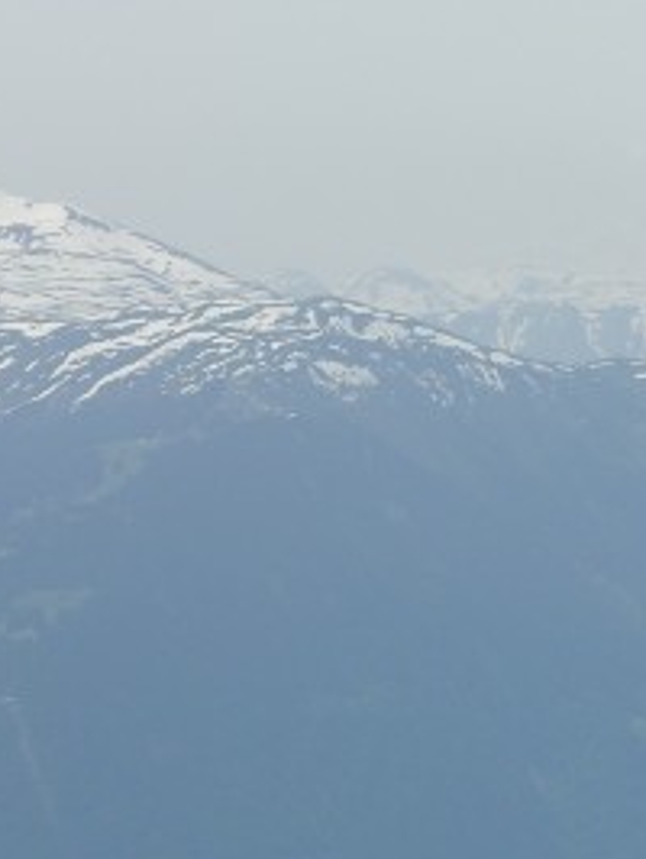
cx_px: 808
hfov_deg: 4.0
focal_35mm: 375
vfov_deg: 5.3
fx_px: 9316
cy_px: 604
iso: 50
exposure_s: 1/357
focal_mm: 31.9
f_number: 6
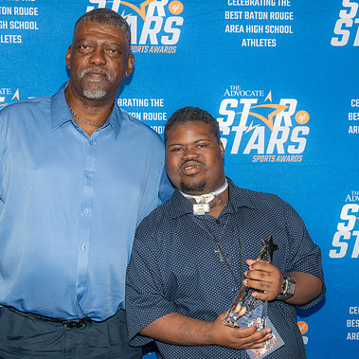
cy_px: 178
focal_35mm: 65
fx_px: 763
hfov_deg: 26.5
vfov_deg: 26.5
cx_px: 207
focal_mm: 50
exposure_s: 1/100
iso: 320
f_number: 6.3
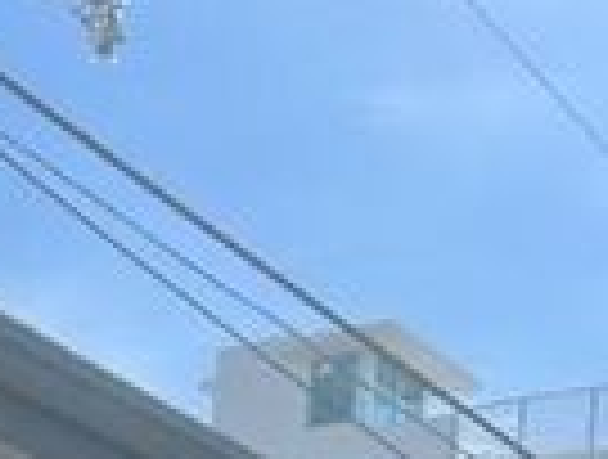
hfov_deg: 17.9
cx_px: -347
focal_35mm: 96
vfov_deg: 13.9
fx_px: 1691
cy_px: 799
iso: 50
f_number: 1.5
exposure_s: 1/4274
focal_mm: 5.7
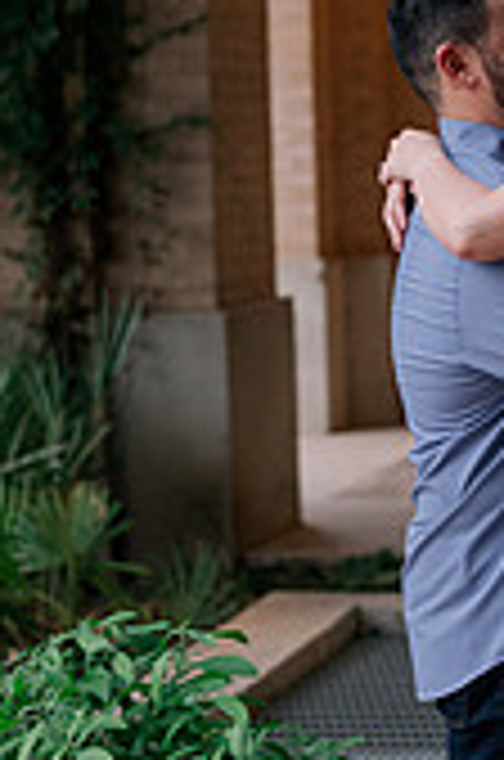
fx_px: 2804
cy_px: 292
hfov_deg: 10.1
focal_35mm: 133
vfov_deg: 15.4
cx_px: 592
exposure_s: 1/500
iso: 1250
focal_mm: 50
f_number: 2.5
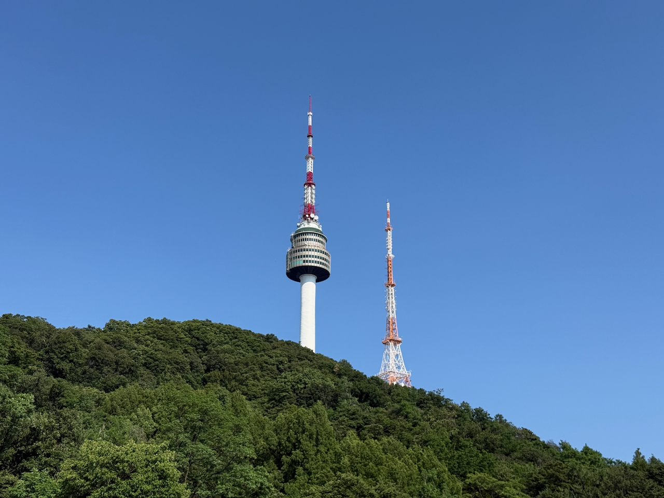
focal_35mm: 48
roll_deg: -0.4
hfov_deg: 39.7
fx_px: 921
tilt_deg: +25.3
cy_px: 249
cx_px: 332
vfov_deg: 30.3
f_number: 1.78
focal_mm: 6.76
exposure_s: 1/4587
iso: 64
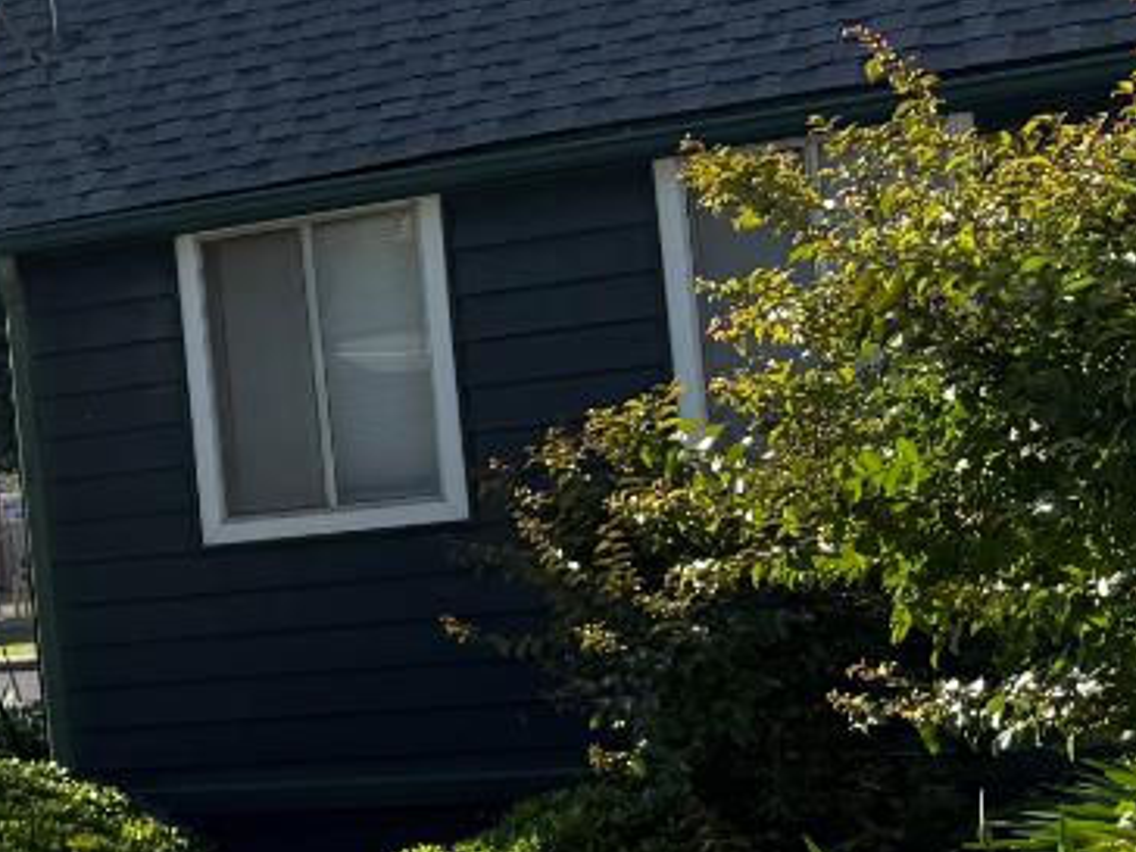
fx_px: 3249
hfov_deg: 15.6
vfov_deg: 14.9
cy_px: 676
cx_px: -1148
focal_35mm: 99
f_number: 1.78
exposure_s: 1/3759
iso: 80
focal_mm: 6.76
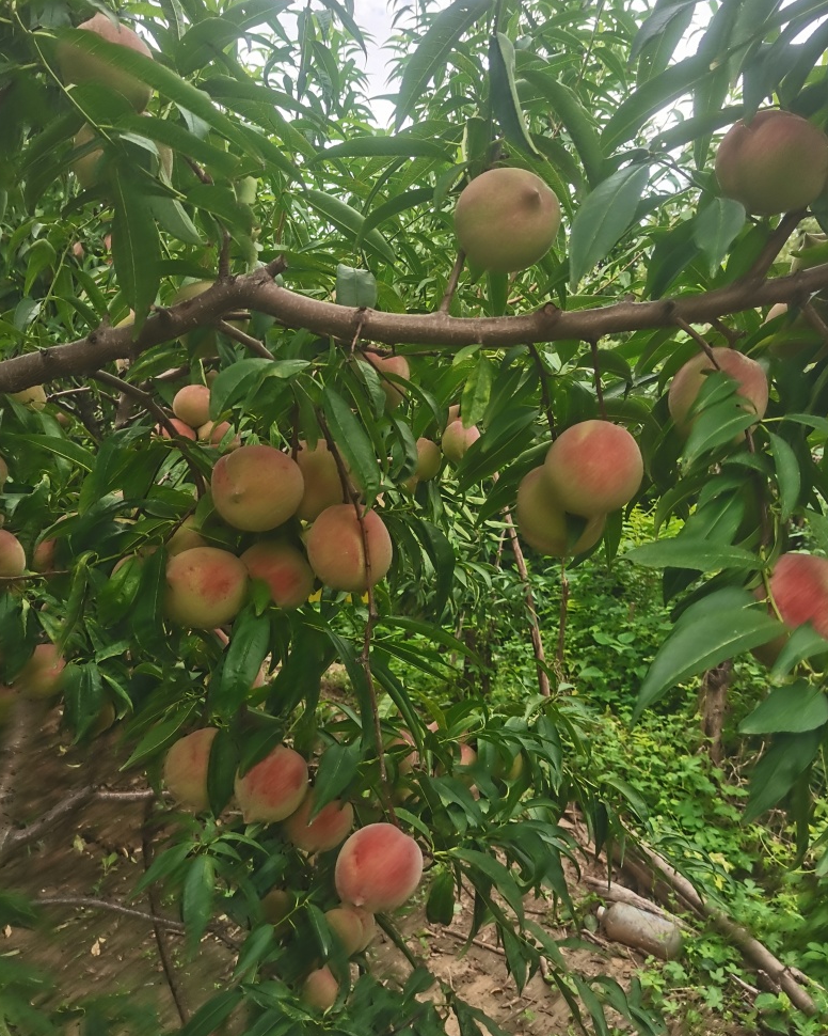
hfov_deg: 50.0
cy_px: 482
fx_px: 888
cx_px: 419
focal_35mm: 29
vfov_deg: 60.4
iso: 50
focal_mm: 4.94
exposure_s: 1/103
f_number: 1.9
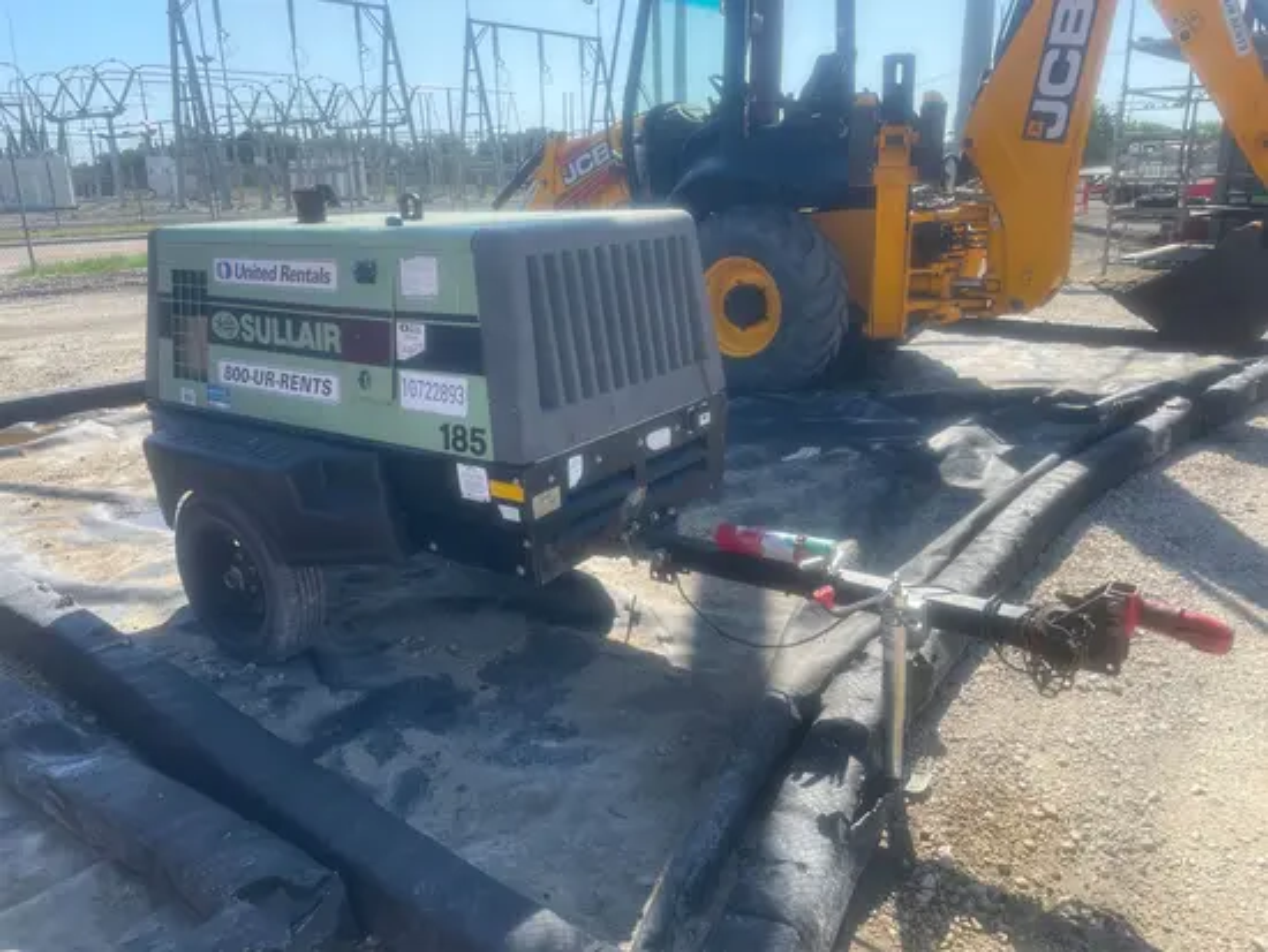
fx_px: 953
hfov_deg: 67.3
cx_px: 634
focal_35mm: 26
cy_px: 476
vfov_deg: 53.1
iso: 32
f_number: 1.6
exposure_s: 1/1401
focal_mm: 4.2
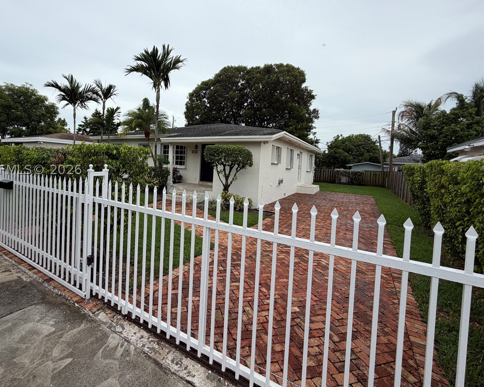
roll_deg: -2.5
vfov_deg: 76.6
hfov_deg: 88.7
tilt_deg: -1.4
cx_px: 197
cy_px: 170
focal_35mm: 17
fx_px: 244
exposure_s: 1/770
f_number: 2.2
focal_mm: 2.22
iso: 32
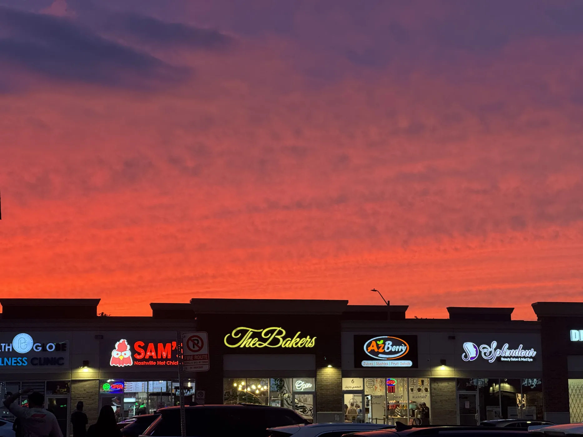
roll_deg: +0.2
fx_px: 1297
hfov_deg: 25.3
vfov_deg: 19.1
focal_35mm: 77
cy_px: 218
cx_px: 292
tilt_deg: +9.6
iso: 200
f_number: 2.8
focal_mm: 9
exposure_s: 1/60
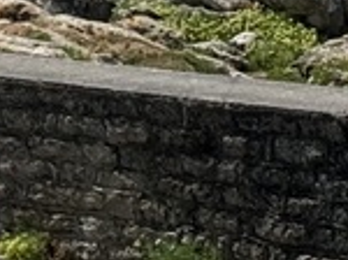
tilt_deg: -0.3
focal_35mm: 370
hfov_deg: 5.4
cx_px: 205
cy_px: -434
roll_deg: +1.7
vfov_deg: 3.9
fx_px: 3714
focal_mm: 6.76
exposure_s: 1/7143
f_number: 1.78
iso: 64
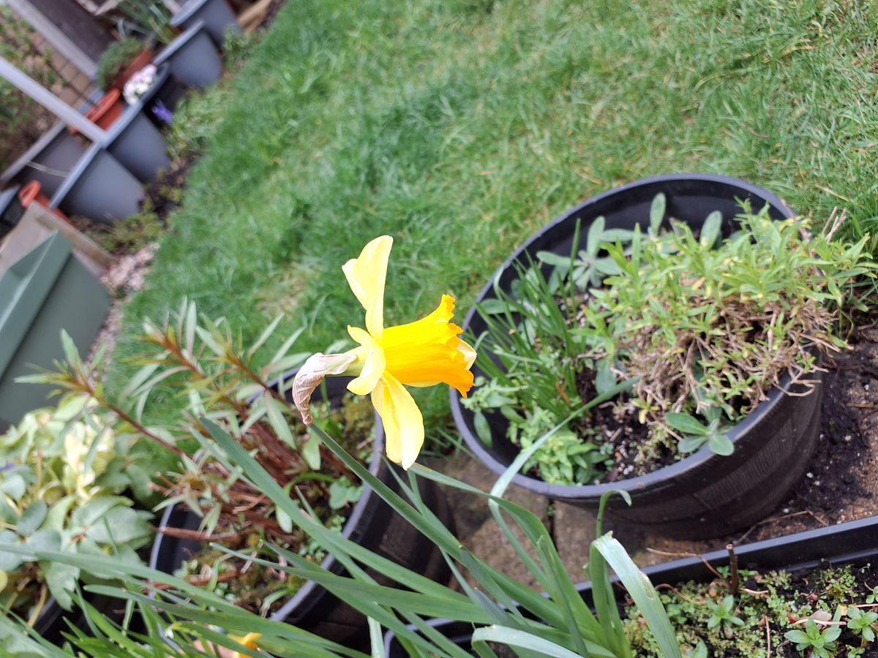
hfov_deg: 65.3
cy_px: 329
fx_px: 685
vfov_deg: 51.4
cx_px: 439
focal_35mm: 27
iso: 40
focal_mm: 3.58
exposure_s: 1/181
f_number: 1.9
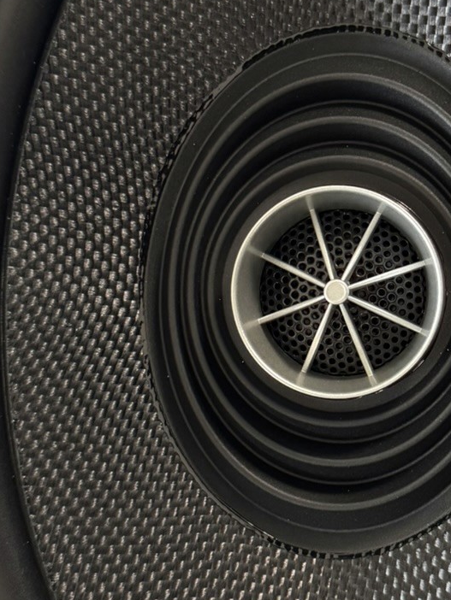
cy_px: 275
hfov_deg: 20.9
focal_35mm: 70
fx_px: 1215
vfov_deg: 27.8
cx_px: 314
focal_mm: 6.76
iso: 500
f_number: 1.78
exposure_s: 1/50
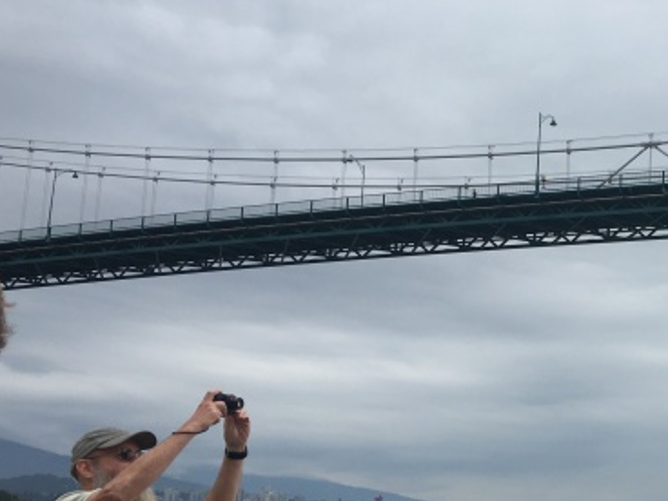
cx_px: 659
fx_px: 1216
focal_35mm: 63
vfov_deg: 23.2
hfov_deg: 28.9
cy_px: 325
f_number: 2.2
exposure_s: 1/506
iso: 25
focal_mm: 4.15
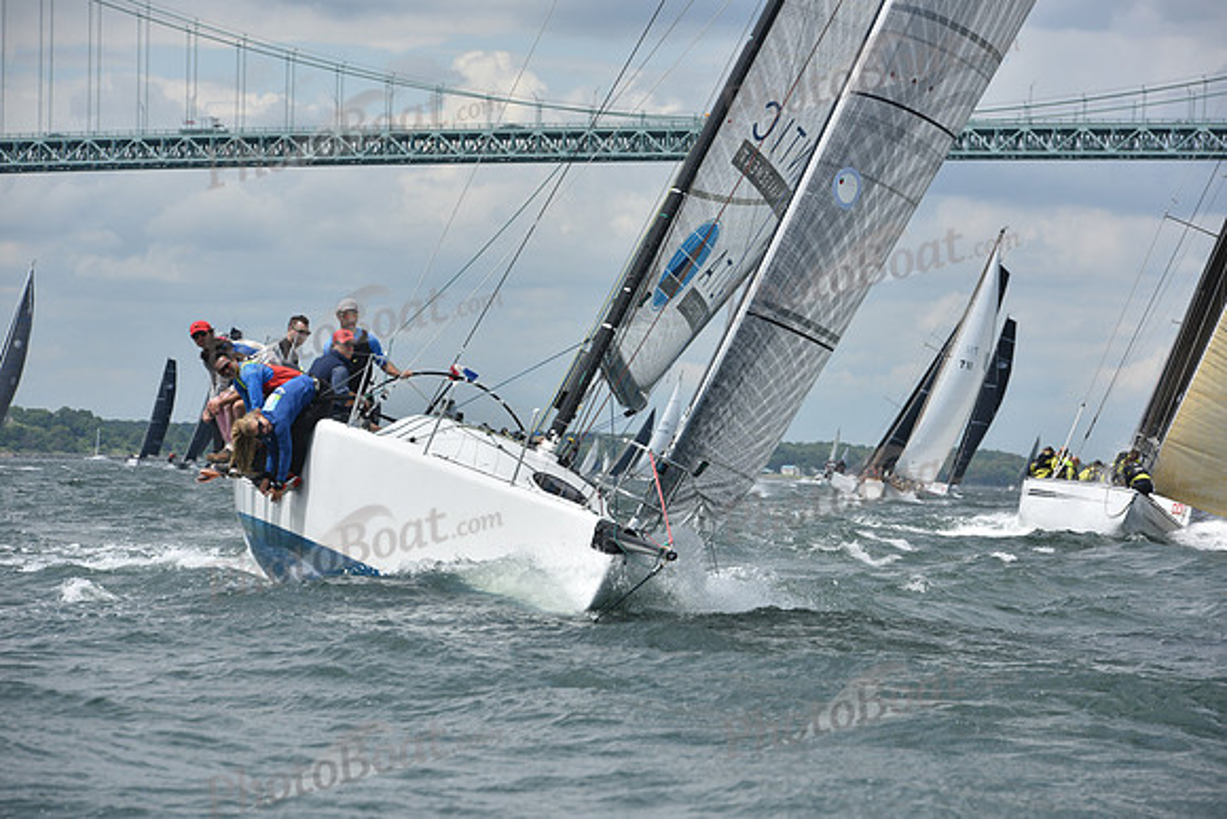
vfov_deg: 7.2
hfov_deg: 10.8
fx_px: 6477
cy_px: 410
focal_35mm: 190
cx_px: 614
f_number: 9
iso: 250
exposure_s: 1/1000
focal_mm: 190
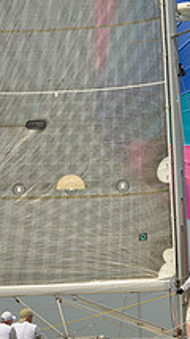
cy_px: 262
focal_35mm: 199
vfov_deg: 10.8
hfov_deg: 6.1
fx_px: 1787
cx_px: 117
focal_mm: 70
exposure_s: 1/1250
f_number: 8
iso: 200
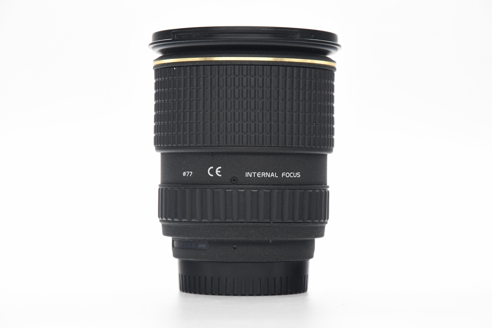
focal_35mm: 120
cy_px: 164
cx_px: 246
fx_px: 1640
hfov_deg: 17.1
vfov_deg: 11.4
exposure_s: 1/100
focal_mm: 80
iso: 1600
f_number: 7.1
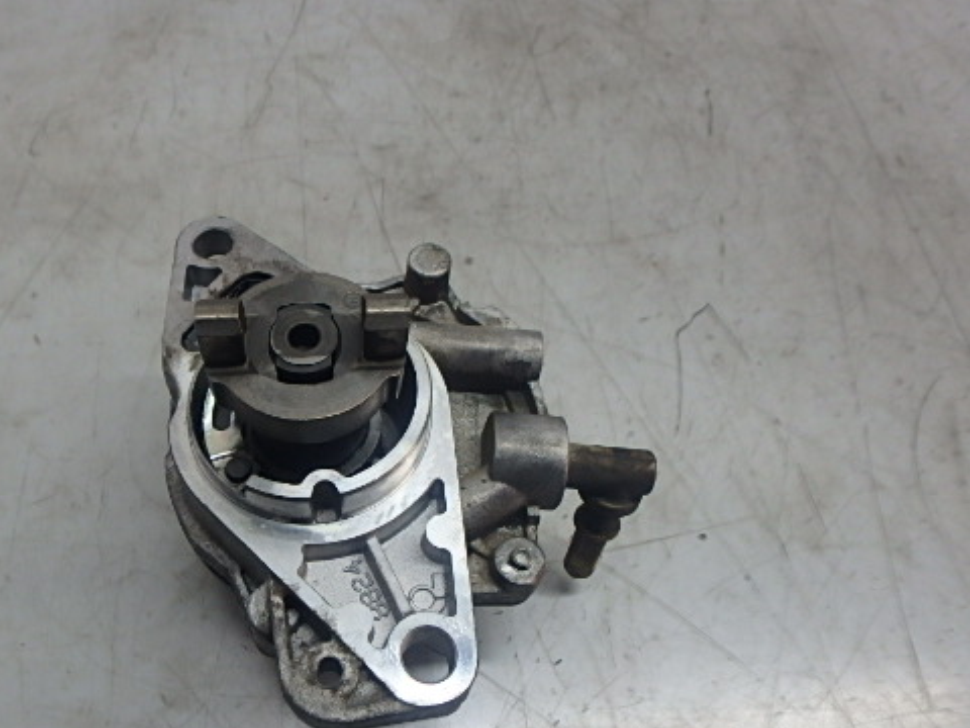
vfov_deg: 49.5
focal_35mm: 28
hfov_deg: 62.2
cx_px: 340
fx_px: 785
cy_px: 431
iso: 200
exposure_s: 1/60
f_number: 3.5
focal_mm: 3.7
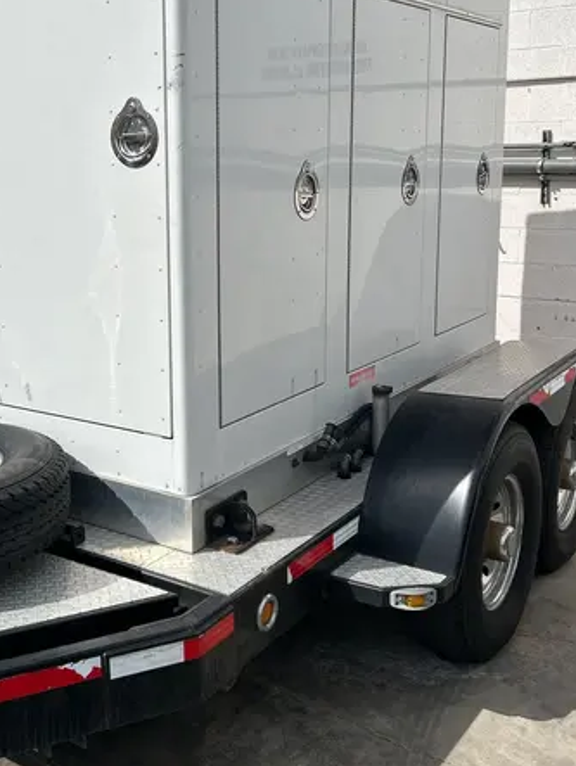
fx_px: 953
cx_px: 170
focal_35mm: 43
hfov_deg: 33.2
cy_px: 324
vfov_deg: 43.7
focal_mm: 5.7
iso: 50
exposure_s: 1/9434
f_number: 1.5
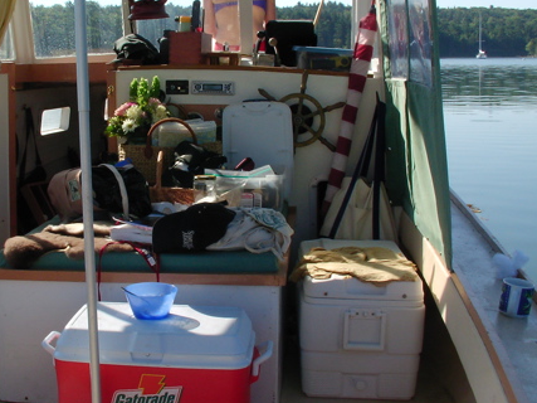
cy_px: 137
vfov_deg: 25.5
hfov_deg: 33.3
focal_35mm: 57
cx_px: 157
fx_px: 884
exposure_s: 1/239
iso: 50
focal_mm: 5.8
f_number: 6.7
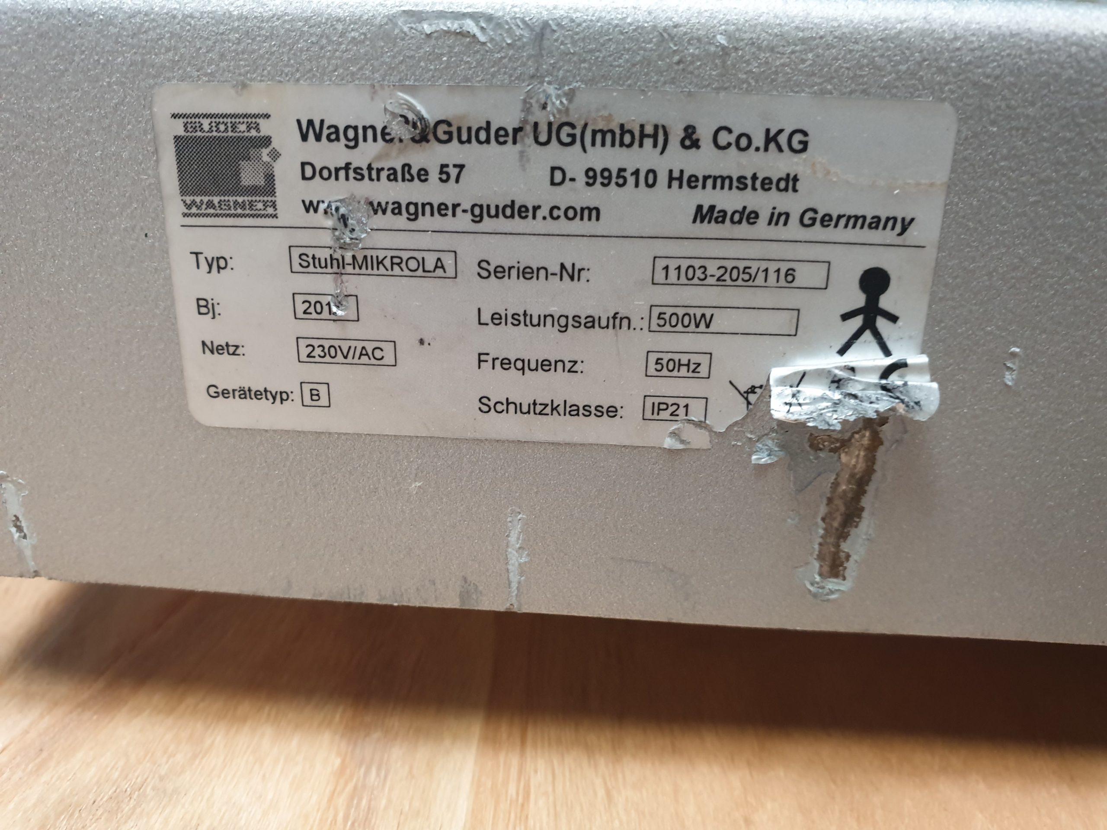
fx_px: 831
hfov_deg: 67.3
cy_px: 415
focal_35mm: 26
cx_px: 554
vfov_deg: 53.1
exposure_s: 1/33
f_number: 2.4
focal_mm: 4.3
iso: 320
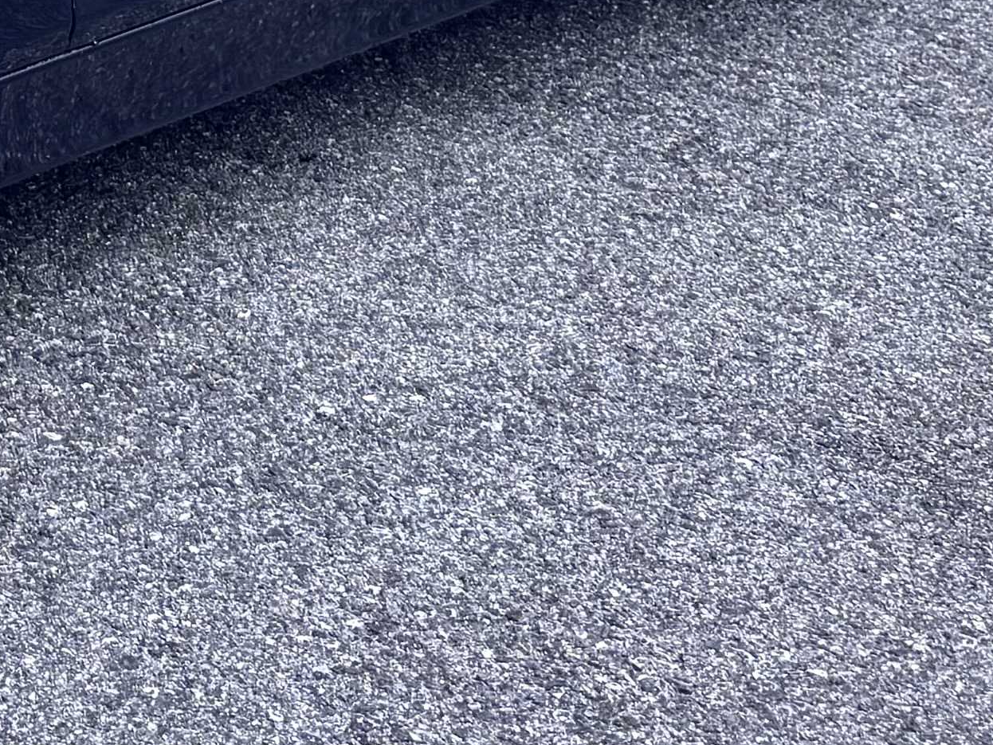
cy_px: -661
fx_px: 3156
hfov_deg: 16.4
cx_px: -472
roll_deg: -1.3
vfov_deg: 12.2
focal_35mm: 110
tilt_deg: -9.2
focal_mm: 6.76
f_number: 1.78
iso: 80
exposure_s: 1/1818
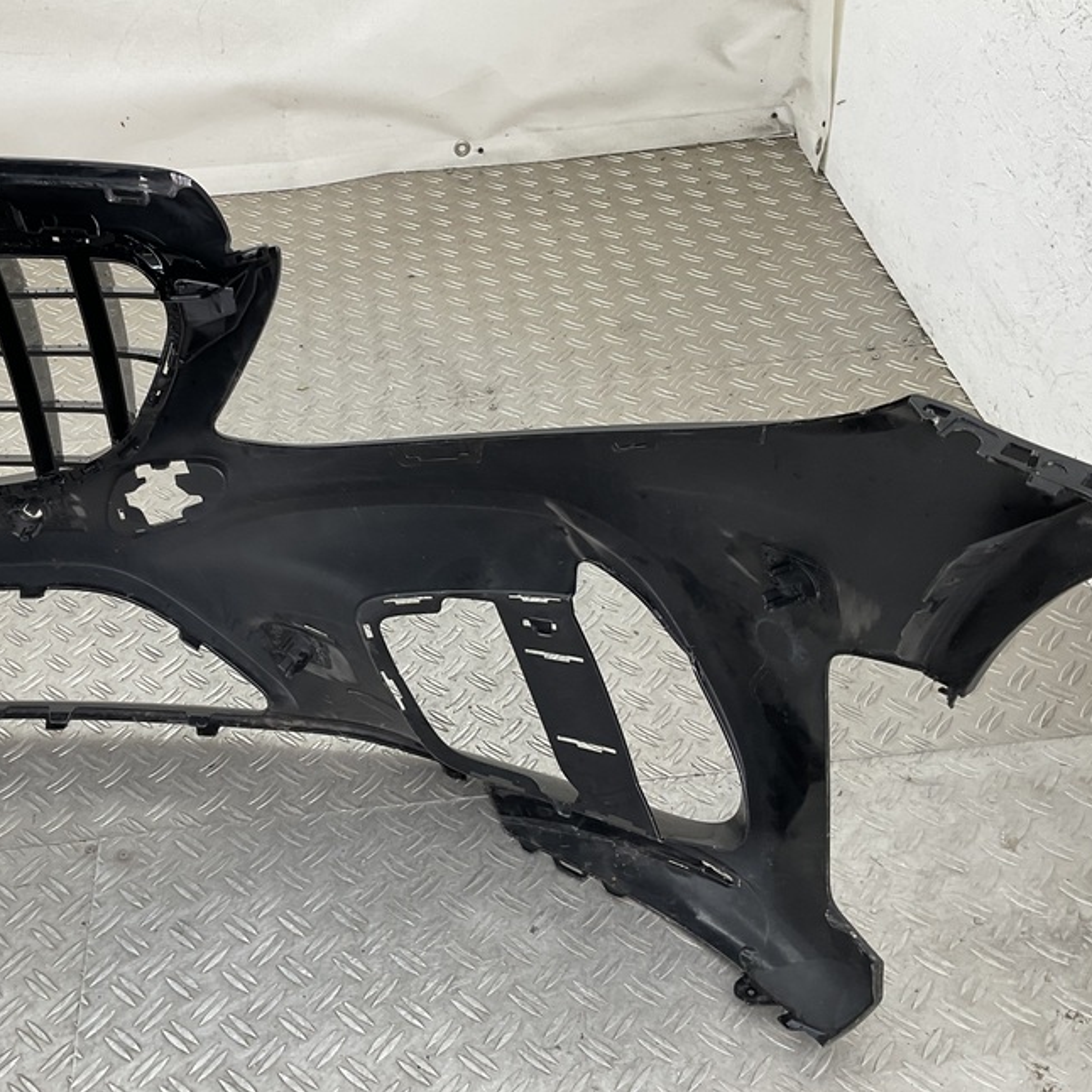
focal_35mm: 40
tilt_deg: -39.9
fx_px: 1428
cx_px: 382
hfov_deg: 41.4
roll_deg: +3.0
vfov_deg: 41.9
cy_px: 558
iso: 32
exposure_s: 1/120
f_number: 1.8
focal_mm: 3
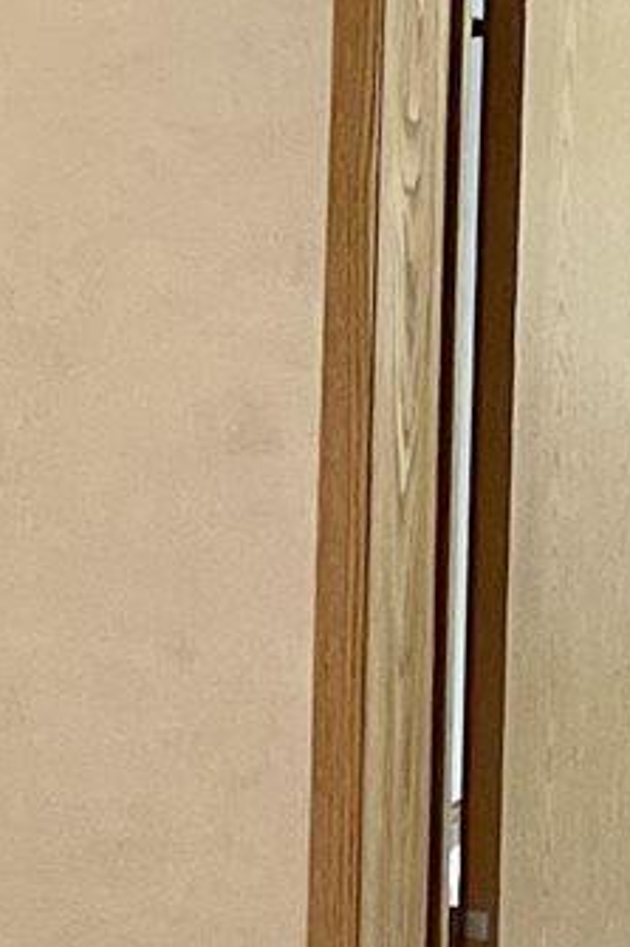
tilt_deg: -4.7
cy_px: 68
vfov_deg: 11.0
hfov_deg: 7.3
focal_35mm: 186
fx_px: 4887
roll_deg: +0.3
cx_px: -280
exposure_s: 1/60
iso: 400
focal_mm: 4.2
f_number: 1.6
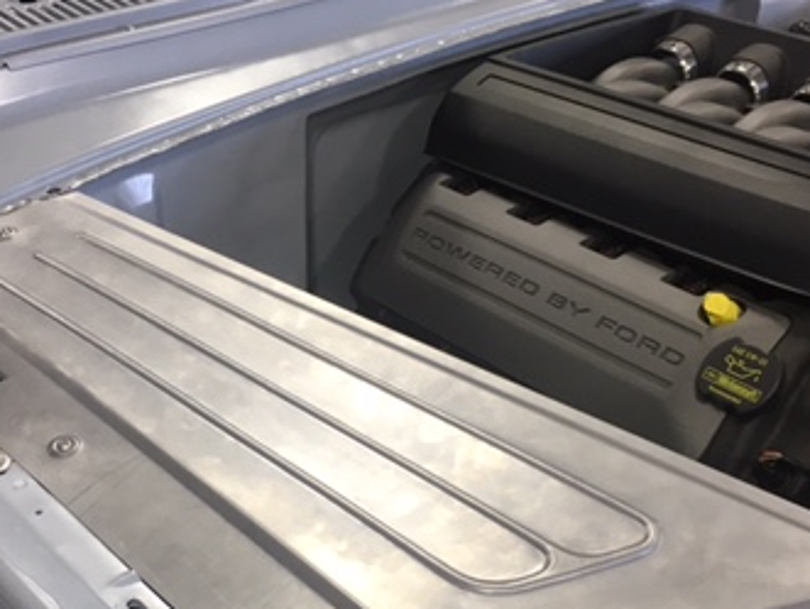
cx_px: 377
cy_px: 450
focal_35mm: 56
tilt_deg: -34.9
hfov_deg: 34.3
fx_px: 1312
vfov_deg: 25.9
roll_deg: -1.1
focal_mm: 4.15
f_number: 2.2
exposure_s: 1/30
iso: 32
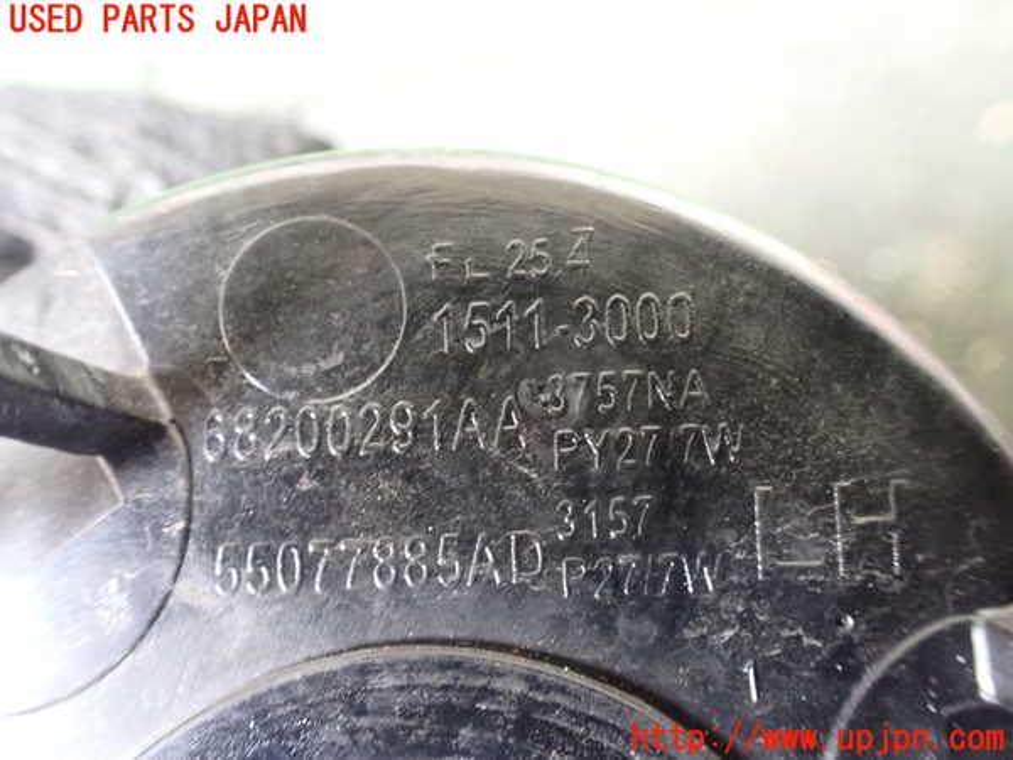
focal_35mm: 30
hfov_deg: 60.0
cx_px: 506
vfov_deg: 46.8
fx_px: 878
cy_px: 380
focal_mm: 5.4
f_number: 2.3
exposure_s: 1/30
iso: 1250
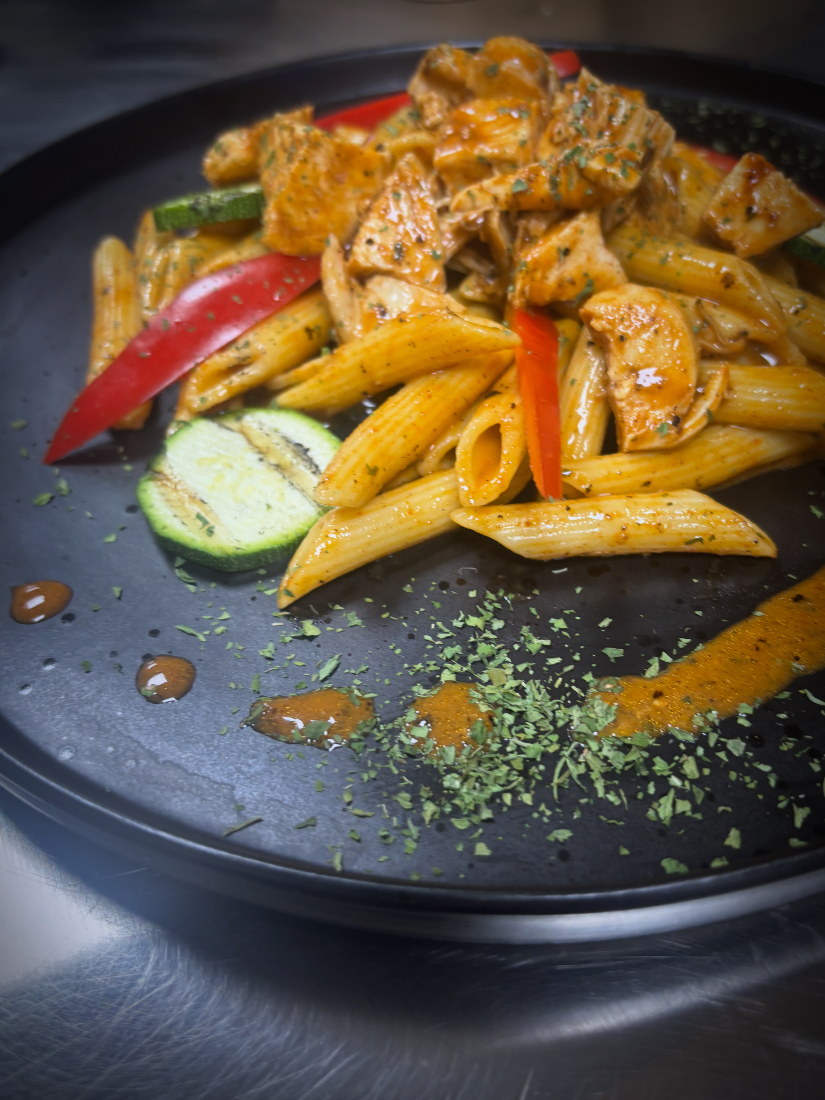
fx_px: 826
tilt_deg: -44.7
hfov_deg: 53.1
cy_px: 550
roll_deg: +0.1
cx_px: 412
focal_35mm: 26
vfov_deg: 67.3
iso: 80
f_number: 1.6
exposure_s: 1/50
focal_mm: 5.96
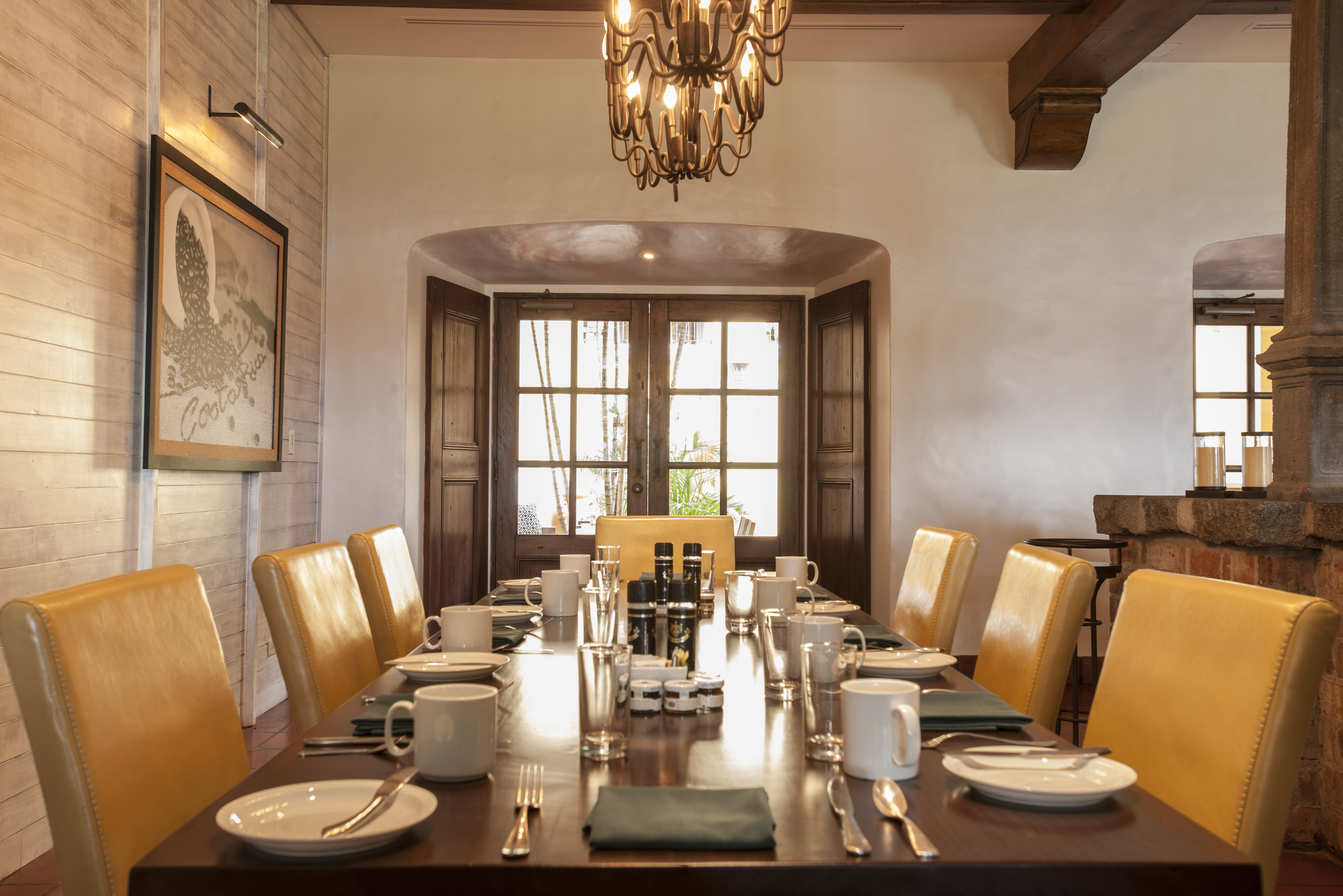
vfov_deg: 41.1
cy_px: 448
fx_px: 1194
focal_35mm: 32
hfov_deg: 58.7
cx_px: 672
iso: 50
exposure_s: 2
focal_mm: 32
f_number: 9
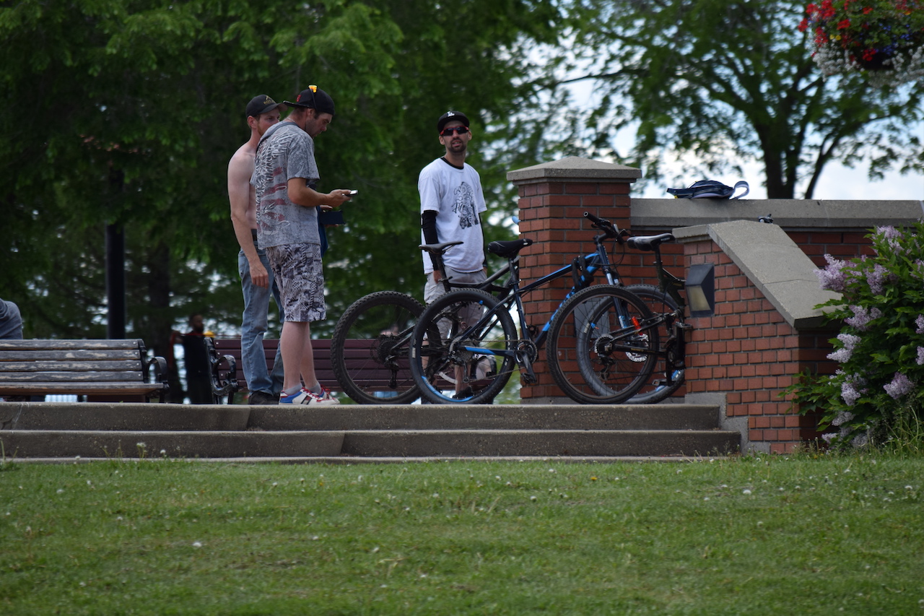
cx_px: 462
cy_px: 308
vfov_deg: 4.6
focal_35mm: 300
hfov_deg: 6.9
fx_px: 7698
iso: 200
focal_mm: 200
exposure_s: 1/500
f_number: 5.6
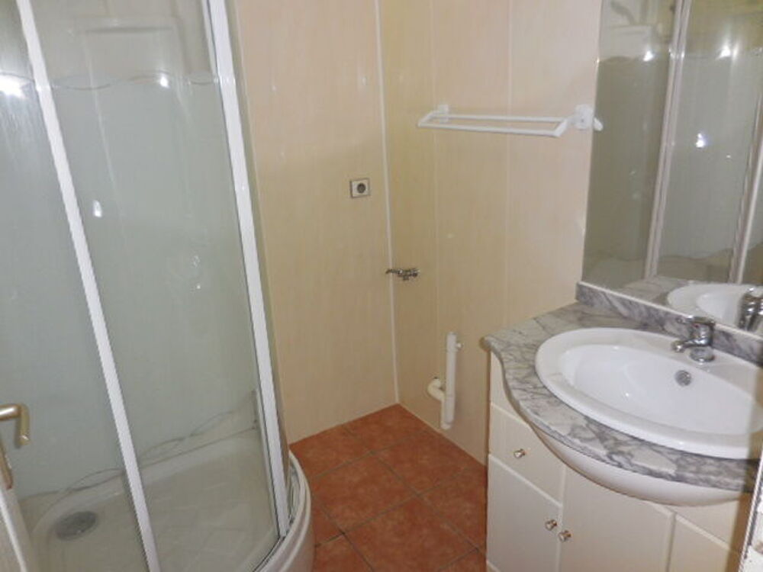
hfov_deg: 69.4
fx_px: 551
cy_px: 286
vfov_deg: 54.9
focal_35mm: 25
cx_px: 382
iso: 200
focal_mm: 4.5
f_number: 3.3
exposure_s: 1/25
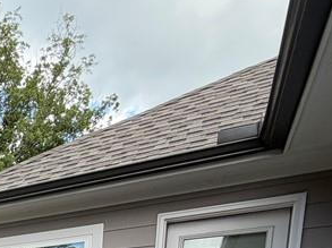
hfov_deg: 26.6
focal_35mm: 49
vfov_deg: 22.8
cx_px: -178
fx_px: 469
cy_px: 392
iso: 50
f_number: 2.2
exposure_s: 1/293
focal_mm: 2.22
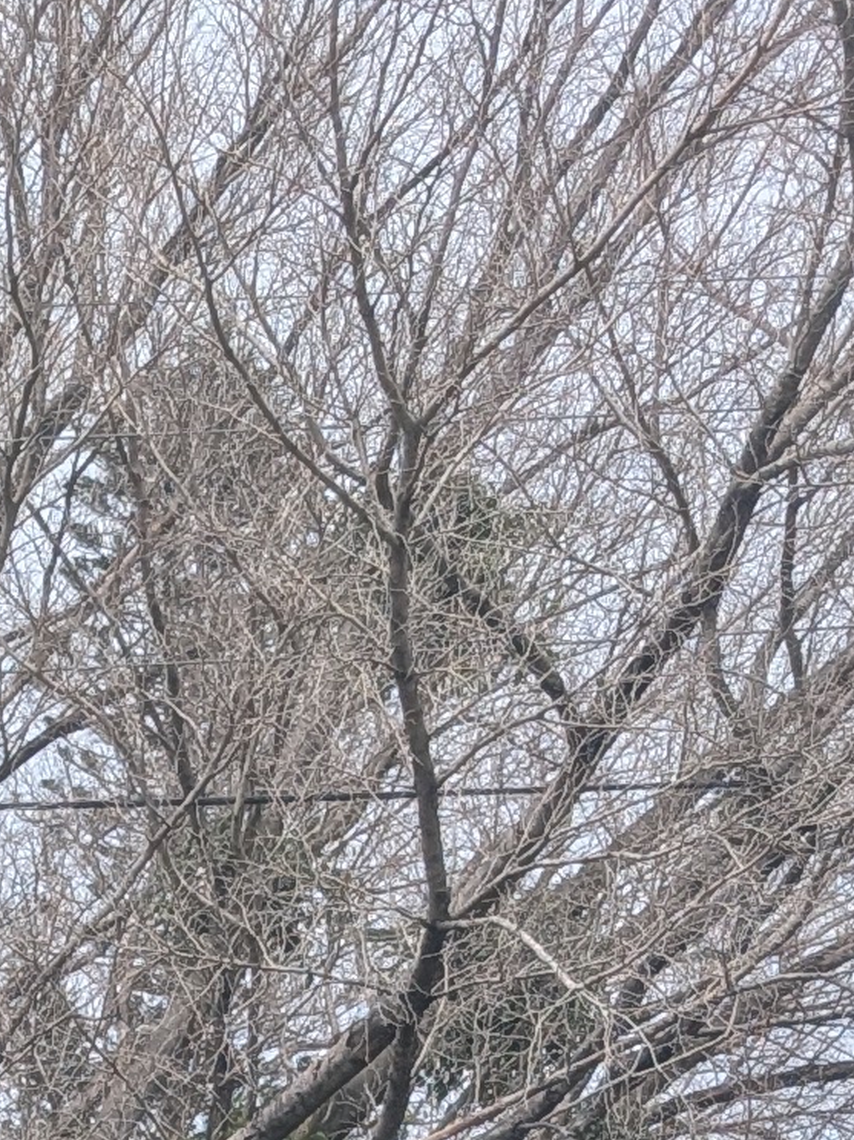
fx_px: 4343
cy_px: 2202
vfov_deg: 13.1
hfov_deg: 9.3
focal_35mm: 132
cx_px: -1578
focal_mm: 6.9
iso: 27
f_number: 1.68
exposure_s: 1/1066
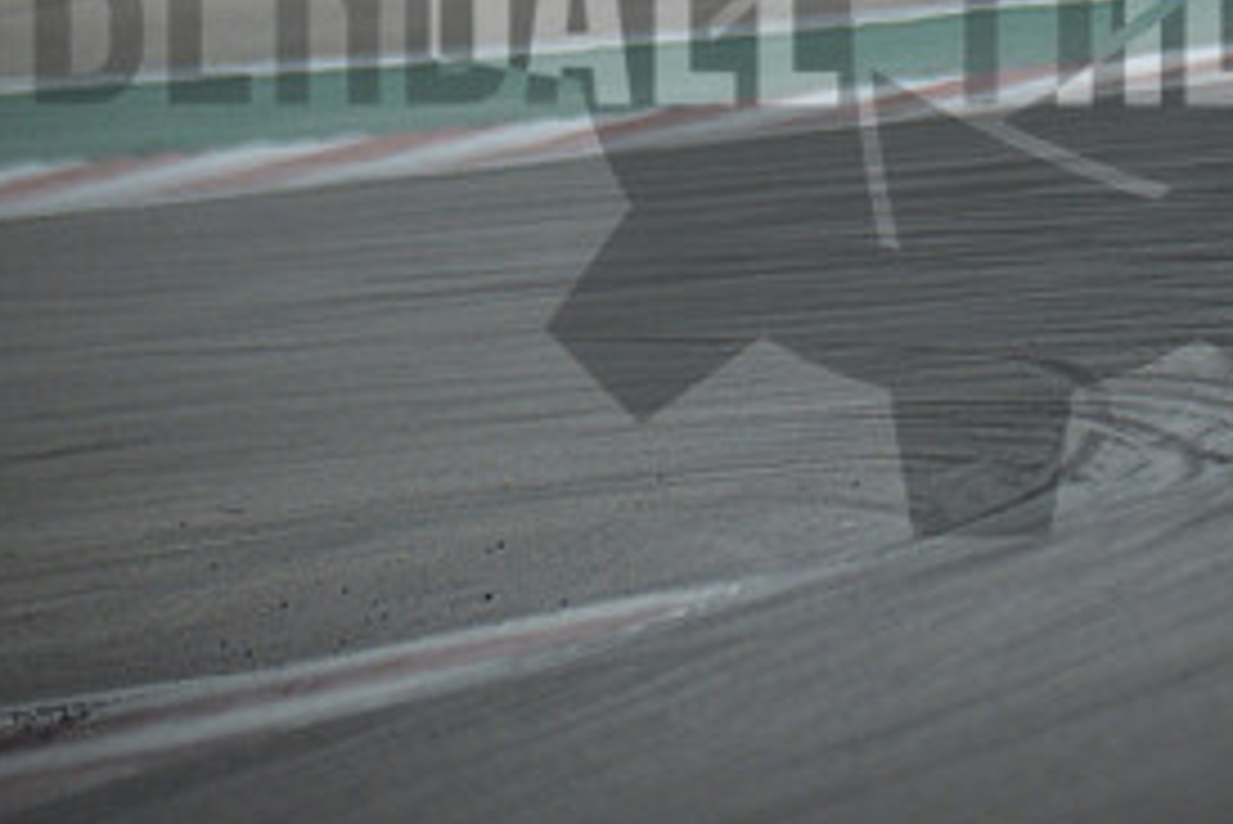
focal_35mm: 1269
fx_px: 43484
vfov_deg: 1.1
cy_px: -11
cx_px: 981
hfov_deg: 1.6
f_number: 5.6
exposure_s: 1/2500
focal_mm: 400
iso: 1250
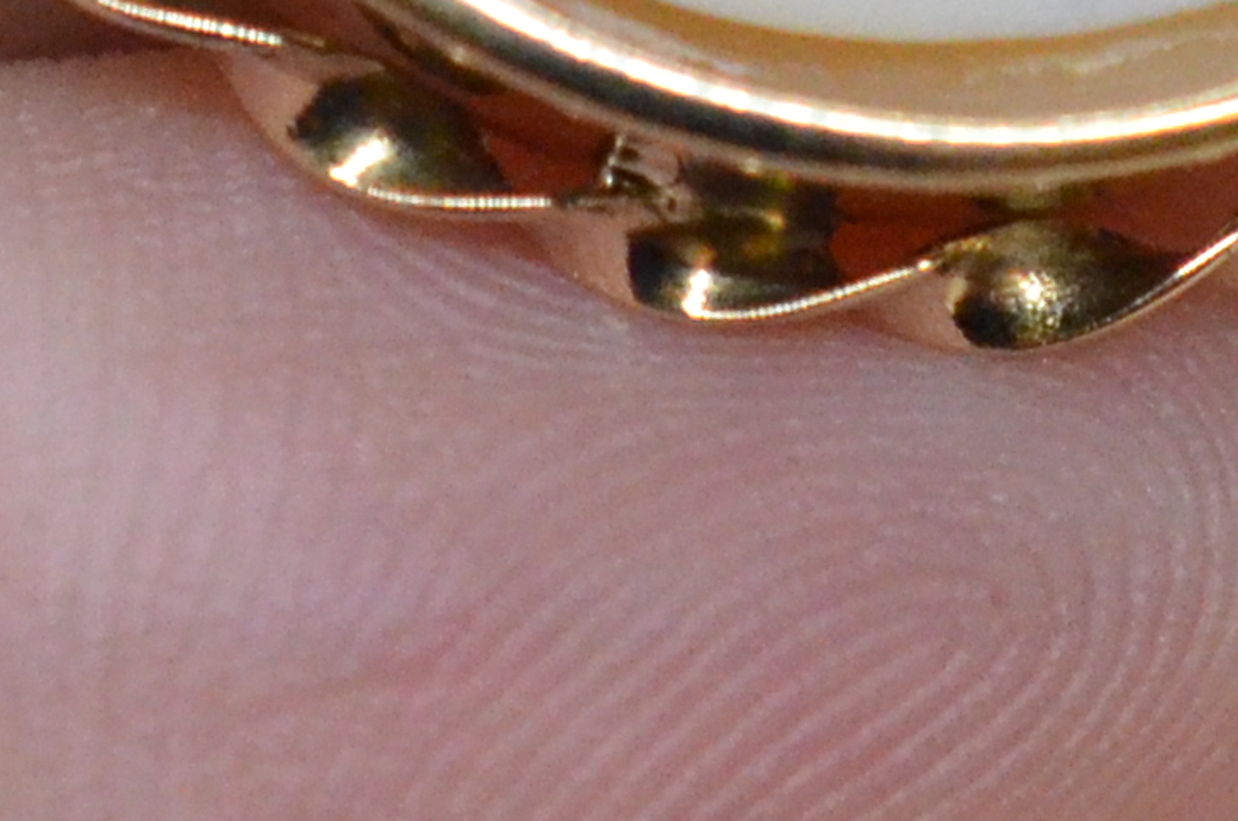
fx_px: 13903
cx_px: 1096
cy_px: -1902
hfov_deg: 5.1
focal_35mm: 405
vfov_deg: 3.3
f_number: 5.6
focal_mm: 40
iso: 3200
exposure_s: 1/1250
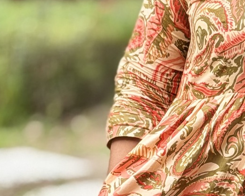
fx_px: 1558
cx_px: 238
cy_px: 269
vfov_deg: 7.1
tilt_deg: -15.1
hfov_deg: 8.9
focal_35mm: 215
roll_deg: -0.8
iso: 100
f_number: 1.78
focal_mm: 6.76
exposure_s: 1/69
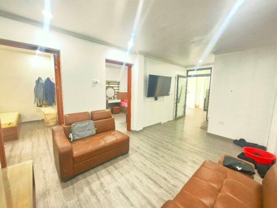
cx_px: 138
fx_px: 104
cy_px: 104
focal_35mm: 13
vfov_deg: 89.9
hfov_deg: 106.2
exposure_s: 1/50
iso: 640
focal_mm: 2.2
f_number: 2.2
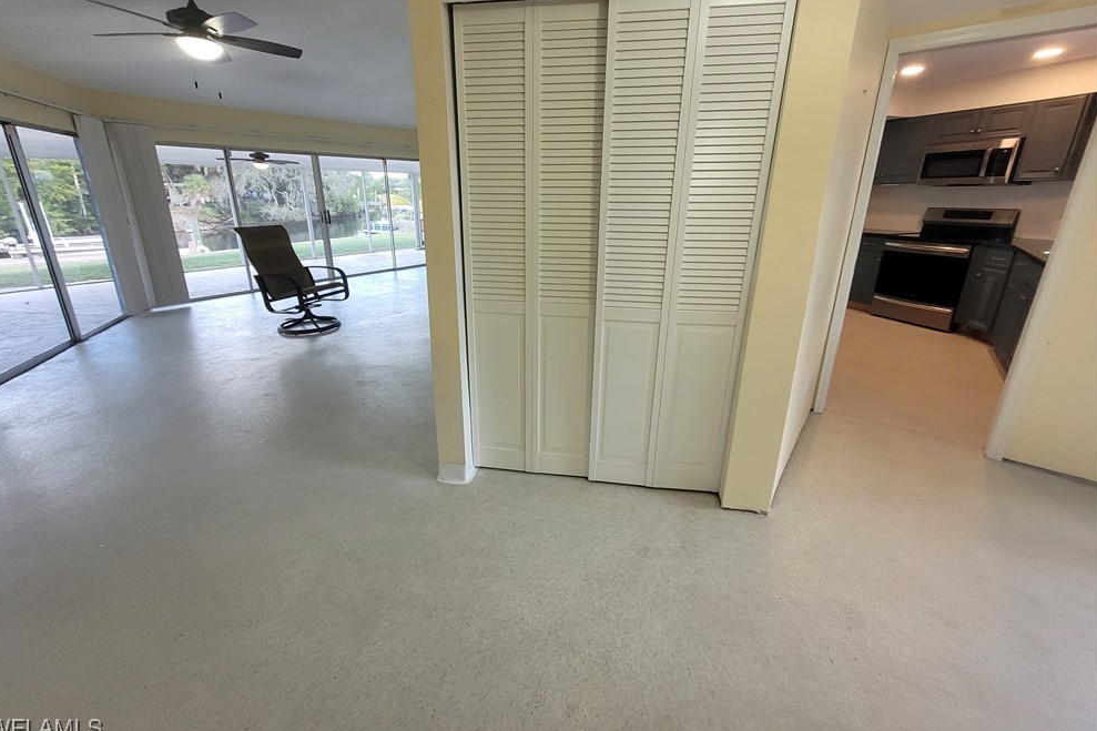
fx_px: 427
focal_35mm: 14
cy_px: 327
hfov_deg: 104.2
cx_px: 535
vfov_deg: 80.9
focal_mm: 1.74
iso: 100
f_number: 2.2
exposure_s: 1/60
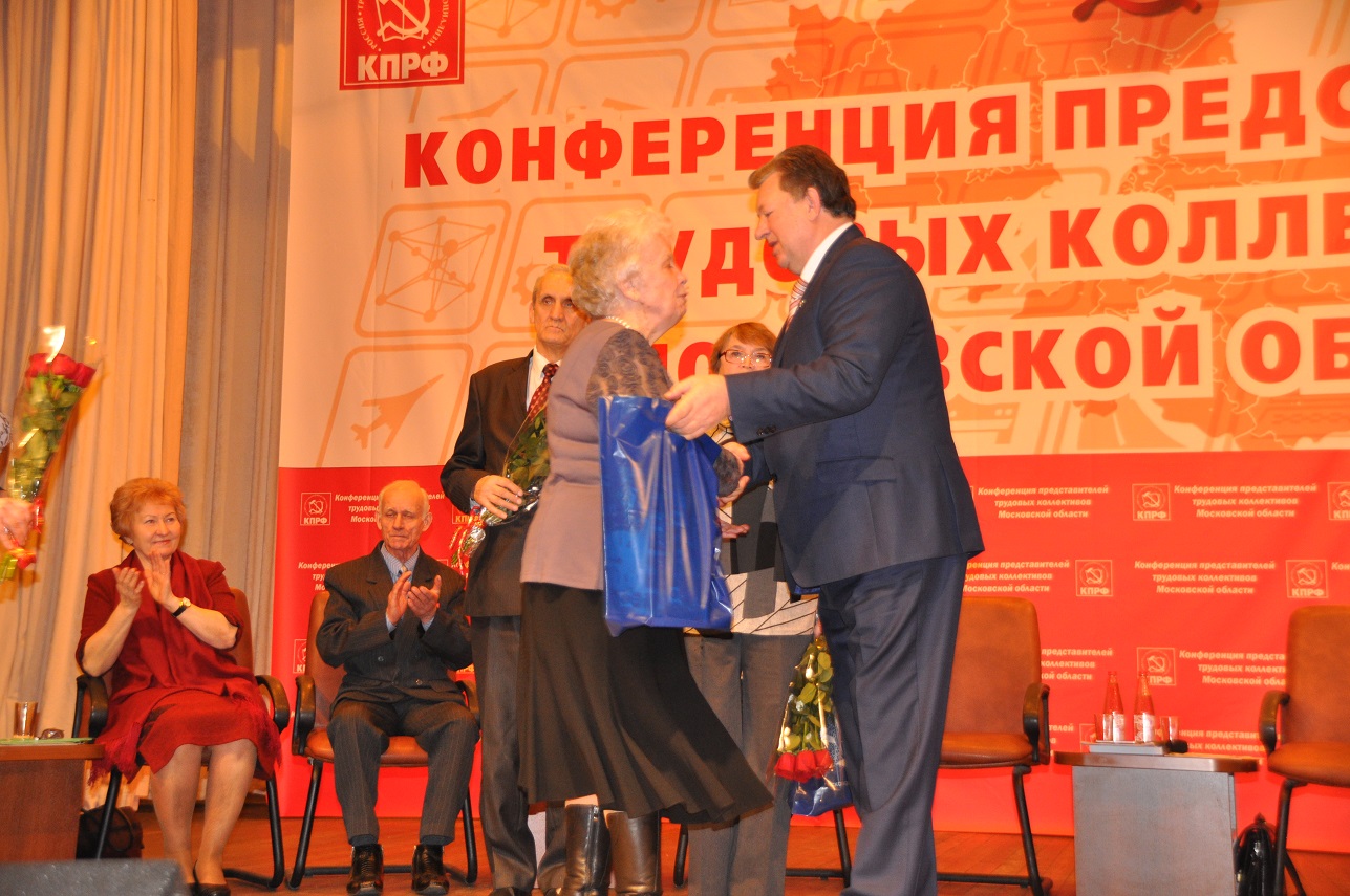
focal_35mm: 48
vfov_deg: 28.0
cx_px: 675
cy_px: 448
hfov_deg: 41.2
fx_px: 1798
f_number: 4
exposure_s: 1/60
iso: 800
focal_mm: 32
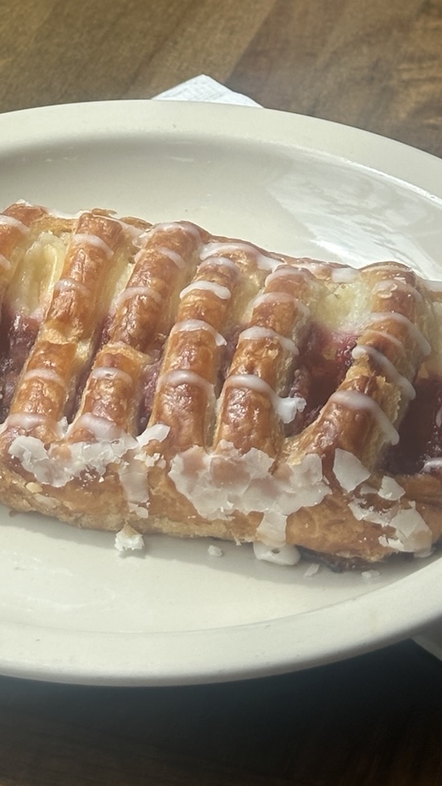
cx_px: -52
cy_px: 38
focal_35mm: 113
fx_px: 2354
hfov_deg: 10.6
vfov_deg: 18.5
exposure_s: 1/1171
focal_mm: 6.86
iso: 64
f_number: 1.78
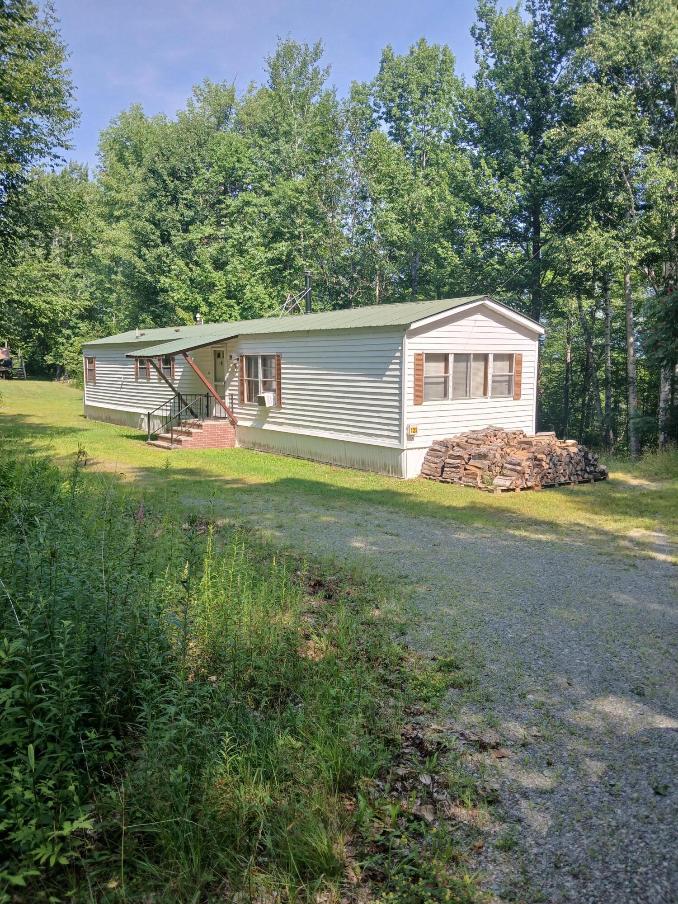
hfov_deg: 53.1
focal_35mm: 26
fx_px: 679
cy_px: 452
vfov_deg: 67.3
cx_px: 339
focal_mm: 3.98
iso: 20
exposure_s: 1/317
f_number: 1.8
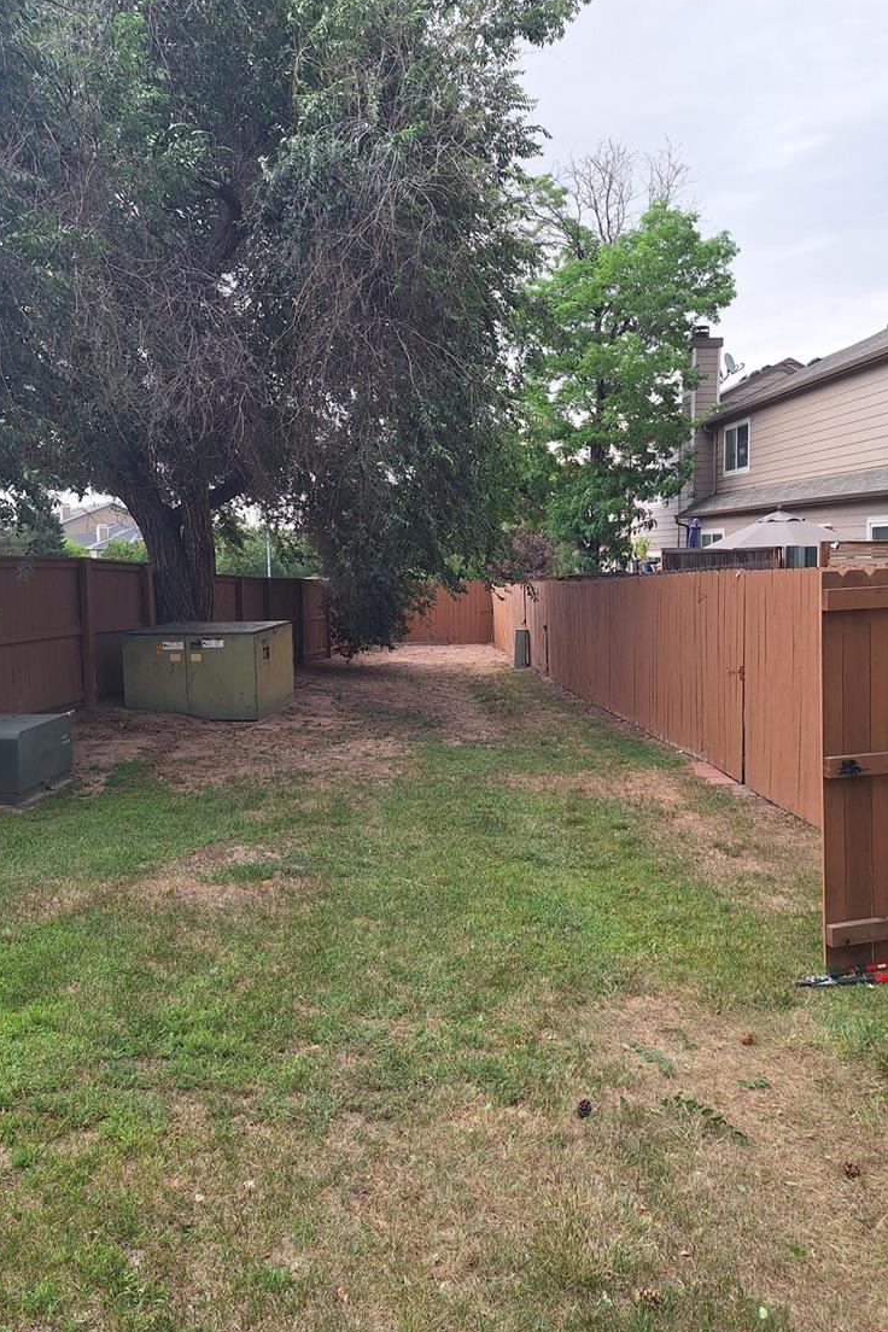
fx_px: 962
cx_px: 449
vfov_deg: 69.4
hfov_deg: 49.6
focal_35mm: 26
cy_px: 635
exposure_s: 1/279
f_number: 1.8
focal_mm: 5.54
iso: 40
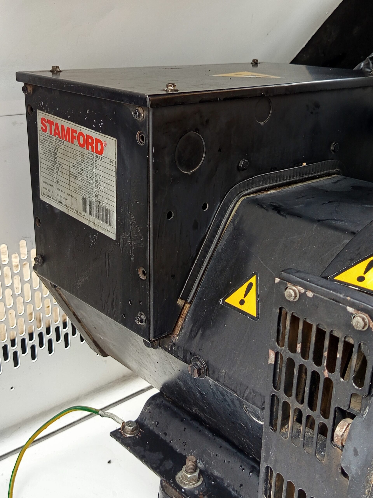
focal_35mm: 40
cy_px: 249
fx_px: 575
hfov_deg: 36.0
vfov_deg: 46.8
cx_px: 186
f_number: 1.7
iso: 267
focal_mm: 5.24
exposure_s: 1/100
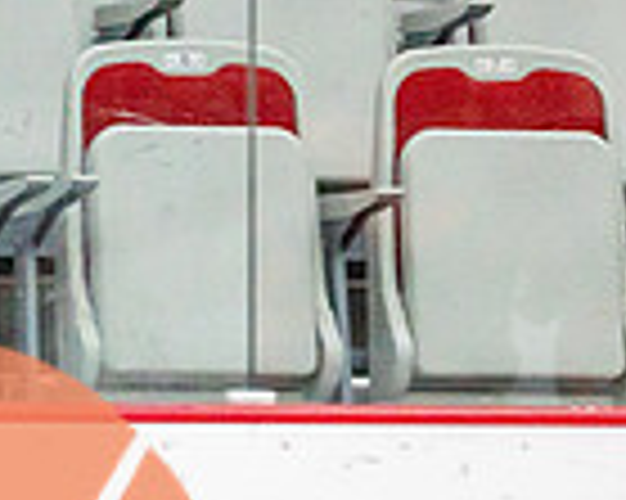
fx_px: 18551
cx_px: 1227
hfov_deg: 1.9
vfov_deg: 1.5
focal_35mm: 1002
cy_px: 643
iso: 3200
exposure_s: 1/1250
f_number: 2.8
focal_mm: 200
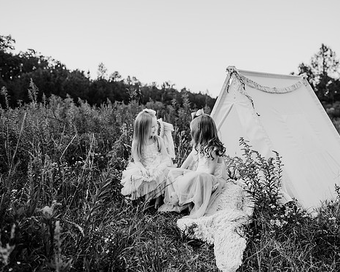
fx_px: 282
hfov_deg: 62.2
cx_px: 183
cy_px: 132
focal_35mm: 28
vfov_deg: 51.5
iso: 250
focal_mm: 24
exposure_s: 1/800
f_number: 2.5
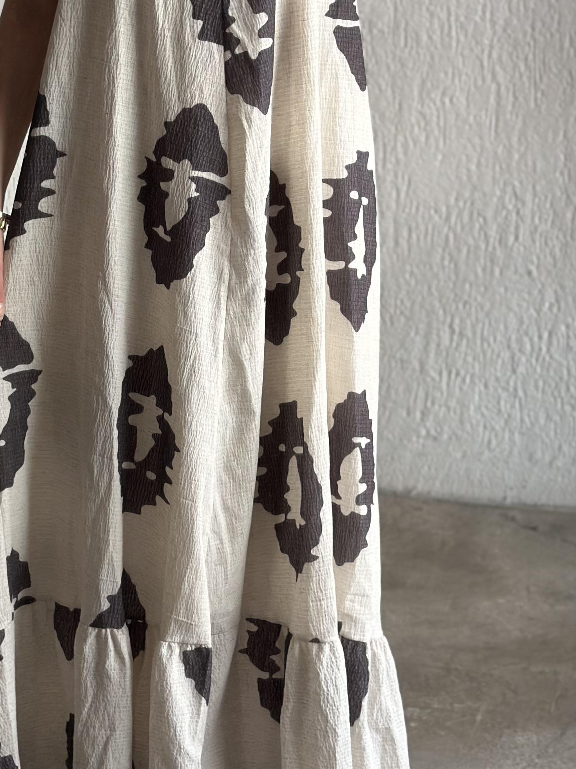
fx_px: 1931
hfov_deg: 16.9
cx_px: 181
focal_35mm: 87
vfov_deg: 22.5
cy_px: 316
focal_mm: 6.86
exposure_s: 1/121
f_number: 1.78
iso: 100
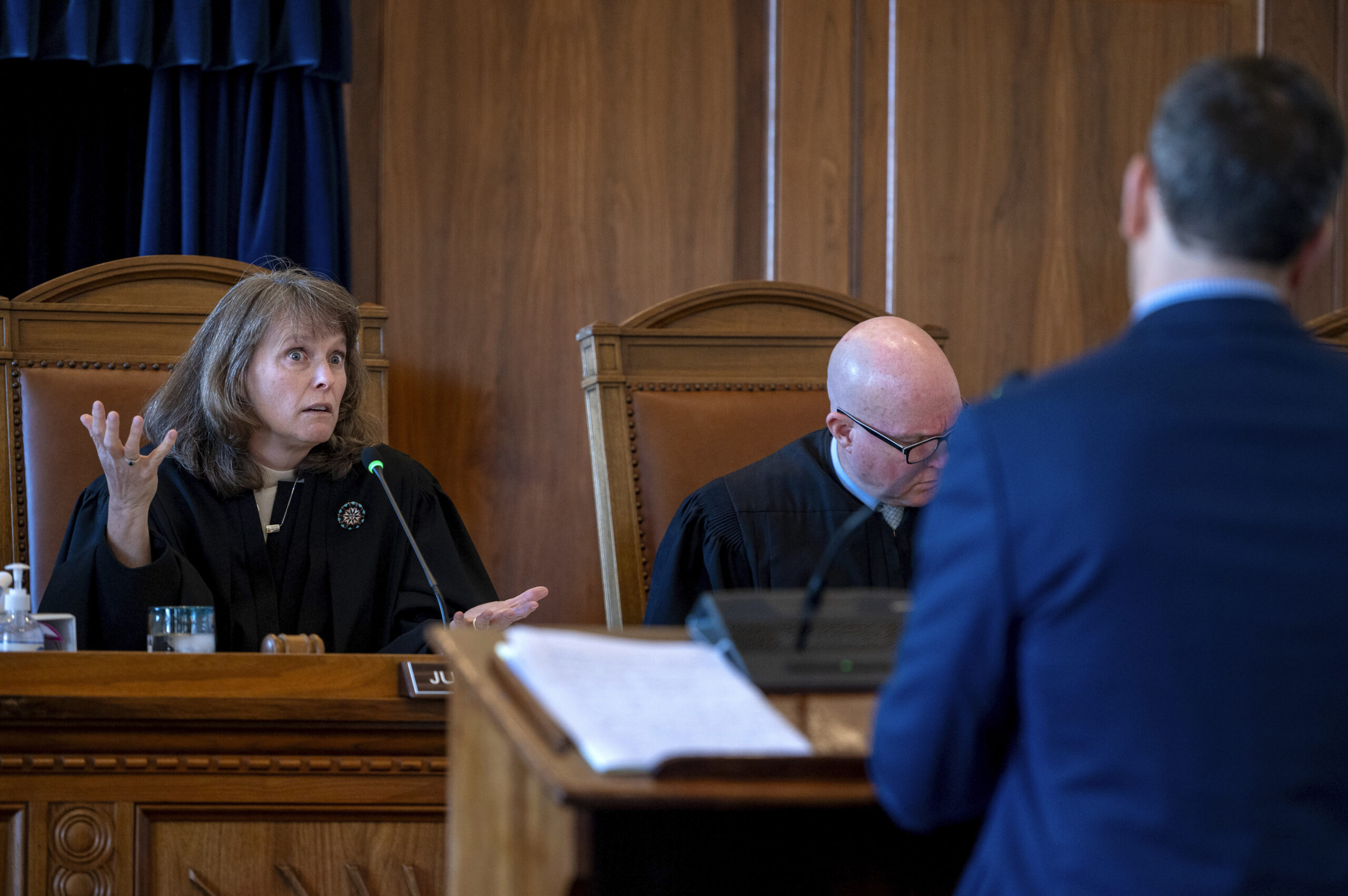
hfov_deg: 11.8
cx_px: 674
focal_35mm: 175
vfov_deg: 7.8
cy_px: 448
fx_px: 6548
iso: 2500
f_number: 3.5
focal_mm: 175
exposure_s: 1/125
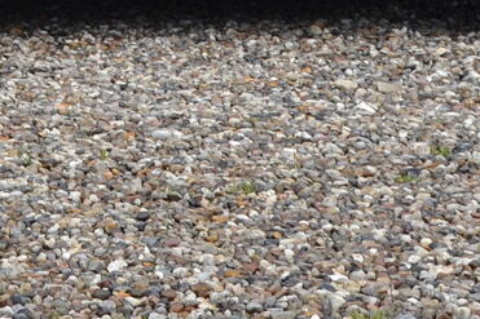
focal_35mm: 171
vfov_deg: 7.7
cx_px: -124
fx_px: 2279
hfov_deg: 11.7
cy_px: -338
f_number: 7.1
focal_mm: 22
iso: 100
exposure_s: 1/200
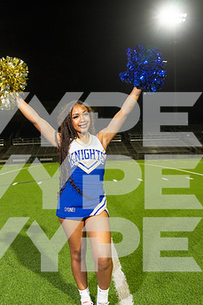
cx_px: 73
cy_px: 183
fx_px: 288
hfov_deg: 38.5
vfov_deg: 55.4
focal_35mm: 34
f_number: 4.5
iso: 1000
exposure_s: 1/200
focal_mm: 26
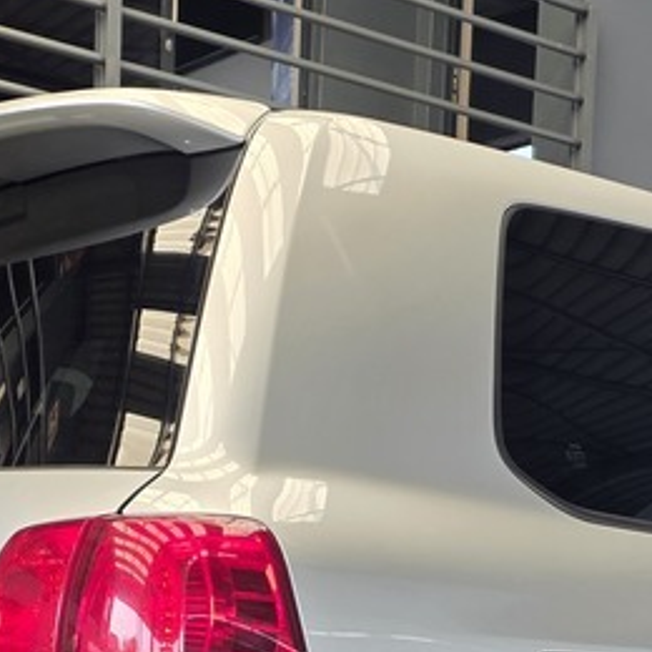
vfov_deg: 20.5
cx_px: 532
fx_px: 1705
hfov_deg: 21.4
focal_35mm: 80
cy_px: 737
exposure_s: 1/180
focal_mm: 6.25
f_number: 1.7
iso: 50
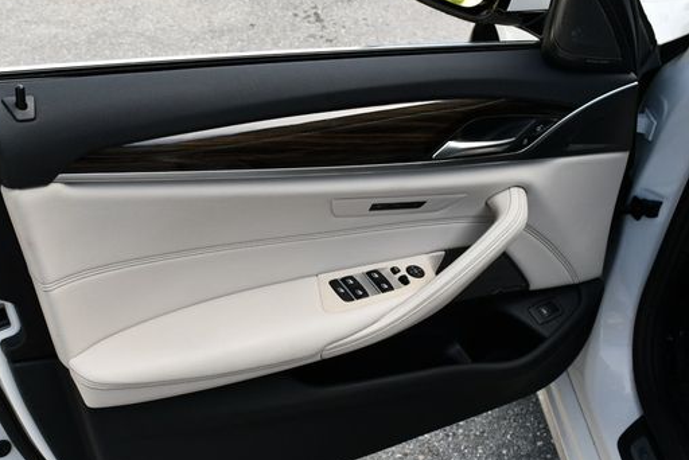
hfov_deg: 43.4
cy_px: 270
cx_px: 281
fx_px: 862
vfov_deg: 29.8
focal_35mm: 45
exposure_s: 1/250
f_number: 6.3
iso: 200
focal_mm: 18
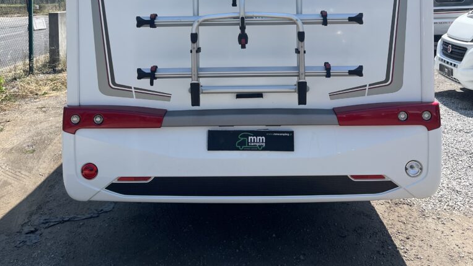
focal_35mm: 38
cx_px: 237
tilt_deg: -1.4
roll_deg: +0.7
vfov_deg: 29.5
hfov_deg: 52.8
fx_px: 477
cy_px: 12
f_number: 1.6
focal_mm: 5.1
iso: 50
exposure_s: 1/3876
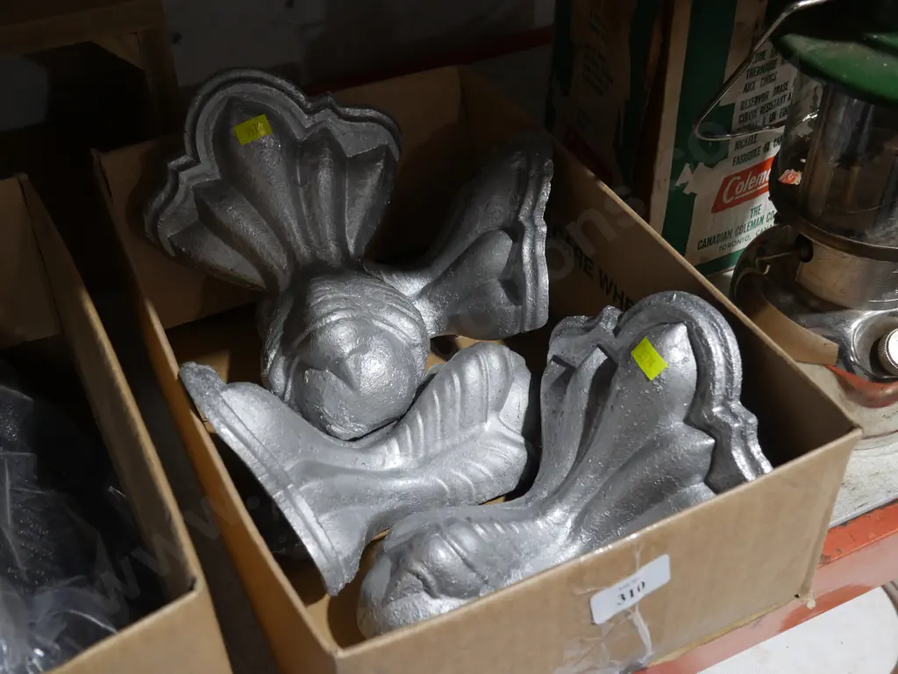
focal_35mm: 40
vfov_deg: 36.0
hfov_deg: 46.8
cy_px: 337
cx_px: 449
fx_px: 1038
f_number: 4.5
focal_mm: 20
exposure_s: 1/60
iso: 500
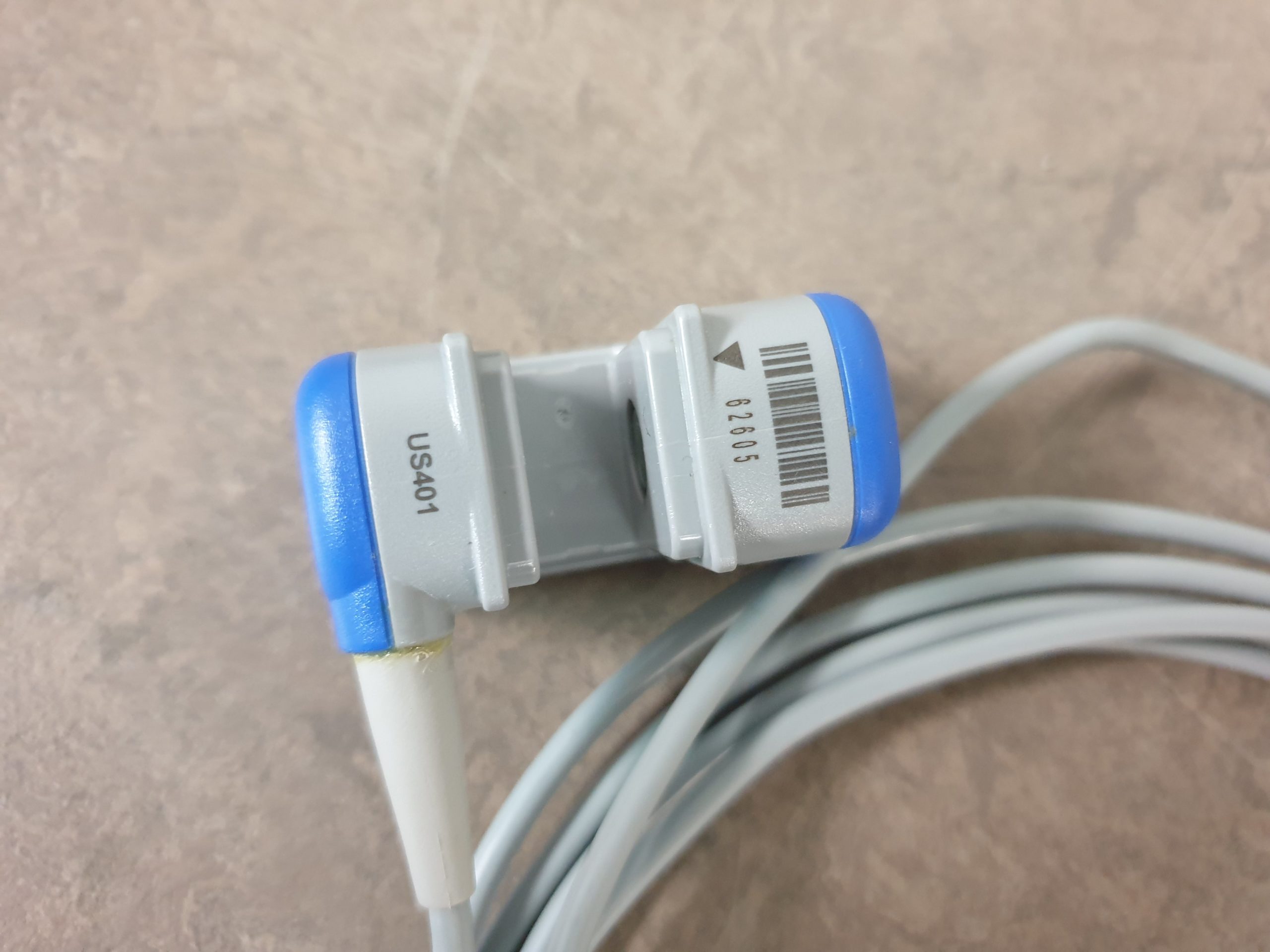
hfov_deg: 67.3
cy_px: 476
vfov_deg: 53.1
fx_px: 954
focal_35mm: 26
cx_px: 635
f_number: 1.5
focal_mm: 4.3
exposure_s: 1/33
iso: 320
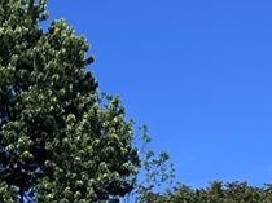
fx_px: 997
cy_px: 411
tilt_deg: +1.0
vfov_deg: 10.6
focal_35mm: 127
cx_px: -5
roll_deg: -0.9
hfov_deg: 15.2
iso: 50
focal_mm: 5.7
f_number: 1.5
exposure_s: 1/7463
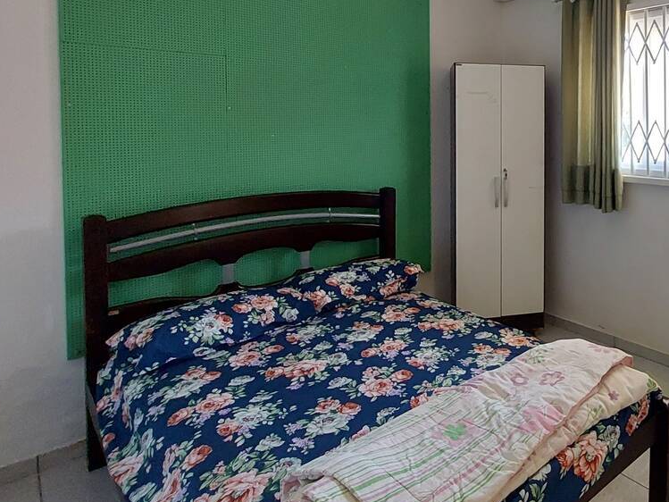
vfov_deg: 53.4
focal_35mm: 25
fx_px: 483
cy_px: 154
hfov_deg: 61.2
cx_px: 572
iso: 200
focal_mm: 1.74
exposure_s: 1/60
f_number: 2.2
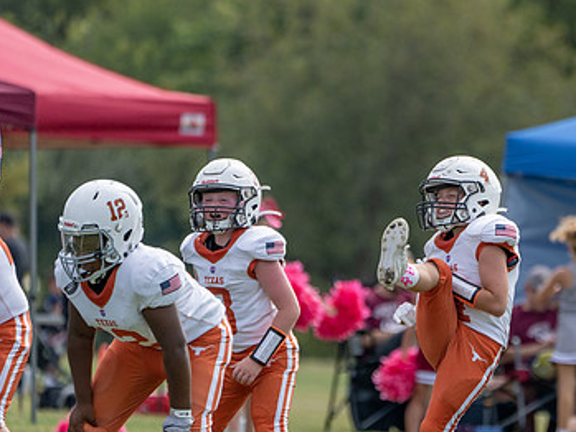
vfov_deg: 2.2
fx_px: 11402
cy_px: 284
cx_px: 434
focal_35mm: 685
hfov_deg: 2.9
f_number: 5.6
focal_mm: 400
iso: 500
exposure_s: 1/2000
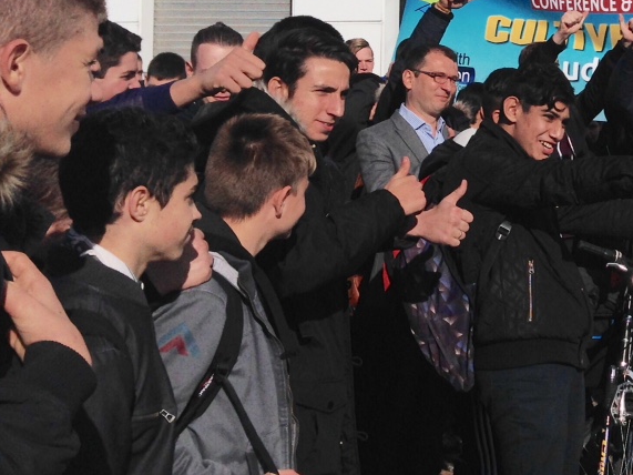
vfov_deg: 19.8
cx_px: 708
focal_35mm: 74
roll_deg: -1.5
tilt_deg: +1.3
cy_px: 121
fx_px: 1353
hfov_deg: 24.4
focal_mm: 4.12
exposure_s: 1/7752
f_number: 2.4
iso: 50
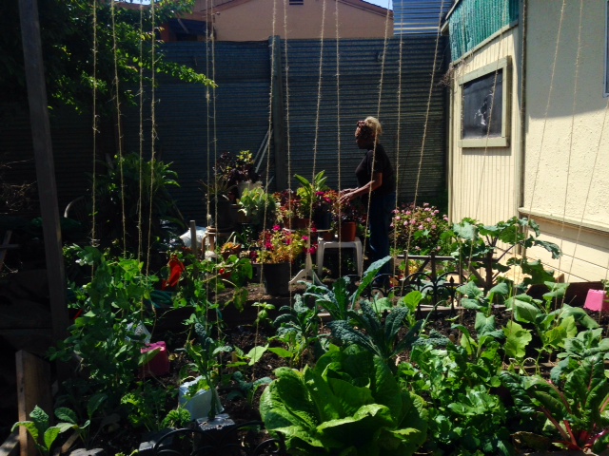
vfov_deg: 42.9
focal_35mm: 33
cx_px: 304
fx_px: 581
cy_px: 228
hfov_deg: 55.4
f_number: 2.4
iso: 50
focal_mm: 4.12
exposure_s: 1/1869
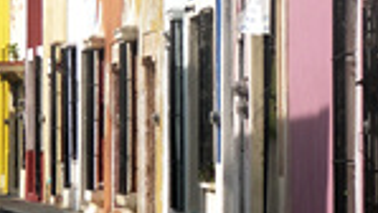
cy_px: 166
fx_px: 4463
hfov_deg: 4.8
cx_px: 317
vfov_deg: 2.7
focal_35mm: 445
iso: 80
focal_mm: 32.5
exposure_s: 1/400
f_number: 6
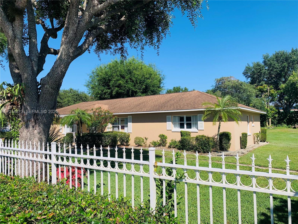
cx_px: 149
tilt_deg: +3.1
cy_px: 112
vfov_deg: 53.1
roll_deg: +0.5
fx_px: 224
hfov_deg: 67.3
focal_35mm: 26
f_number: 1.8
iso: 25
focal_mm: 4.25
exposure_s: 1/2545
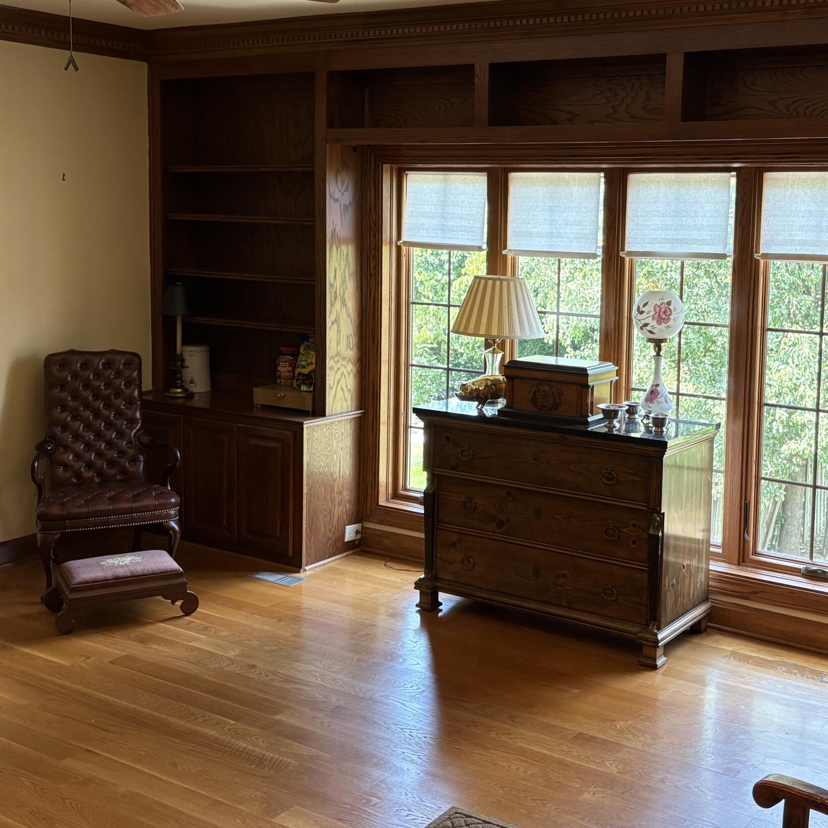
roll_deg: -0.9
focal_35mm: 42
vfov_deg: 39.8
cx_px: 563
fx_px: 1137
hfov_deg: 39.5
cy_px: 317
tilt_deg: -5.7
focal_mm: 5.96
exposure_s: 1/60
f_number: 1.6
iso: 125
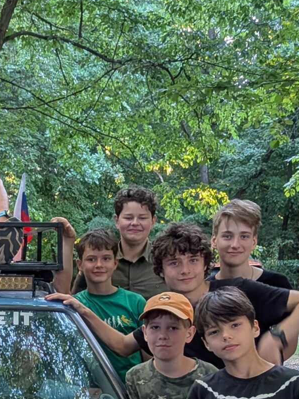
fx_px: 887
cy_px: 385
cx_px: -55
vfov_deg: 24.4
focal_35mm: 77
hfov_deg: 18.2
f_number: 1.7
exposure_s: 1/50
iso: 81
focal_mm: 4.53
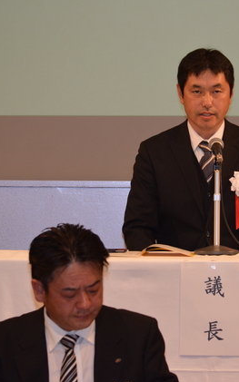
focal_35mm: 269
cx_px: 244
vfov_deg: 7.8
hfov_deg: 4.9
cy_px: 191
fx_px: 2804
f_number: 7.1
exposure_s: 1/80
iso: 800
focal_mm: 116
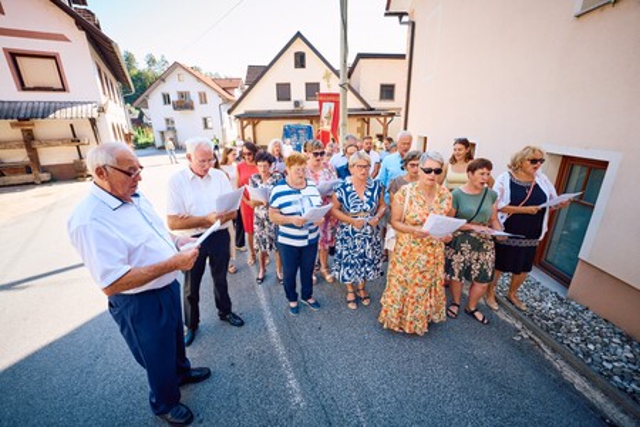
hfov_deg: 104.3
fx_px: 249
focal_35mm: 14
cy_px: 214
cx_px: 320
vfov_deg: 81.2
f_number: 4
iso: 125
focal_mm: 14
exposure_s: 1/125
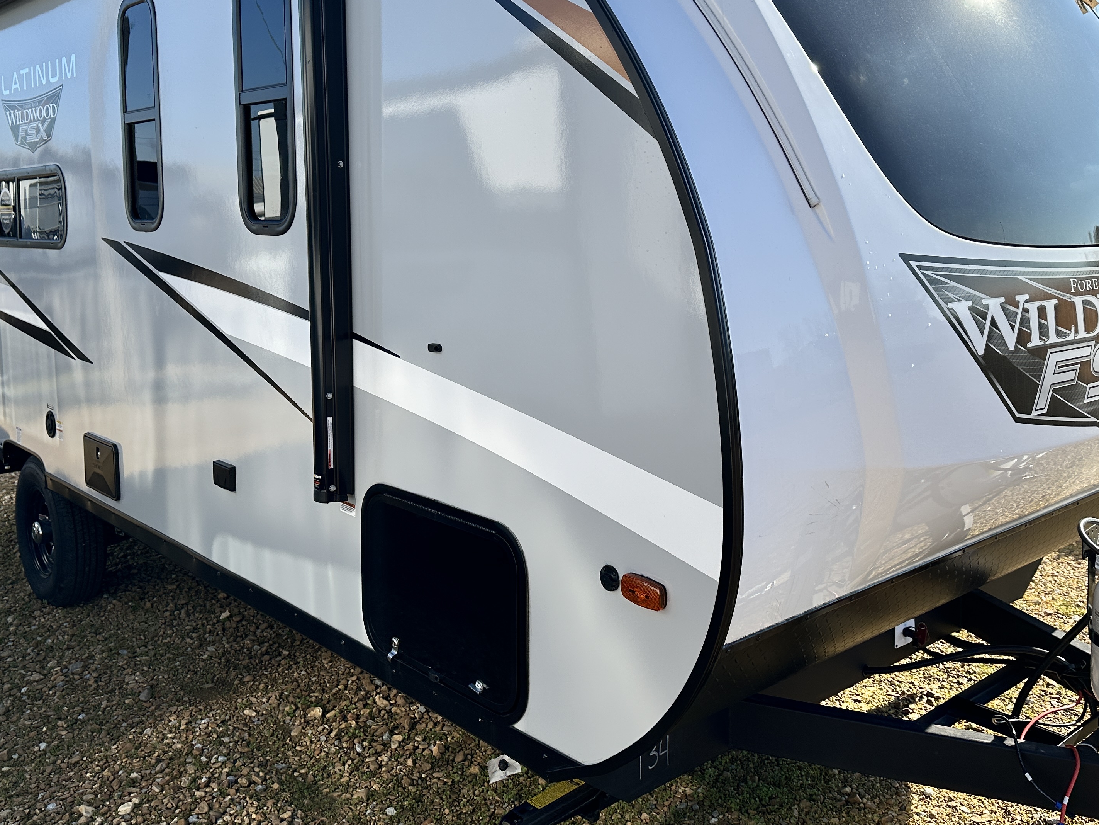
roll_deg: +1.0
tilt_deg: -4.7
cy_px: 295
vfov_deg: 41.4
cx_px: 571
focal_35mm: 34
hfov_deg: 53.9
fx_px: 1080
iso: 80
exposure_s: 1/3717
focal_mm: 6.86
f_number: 1.78
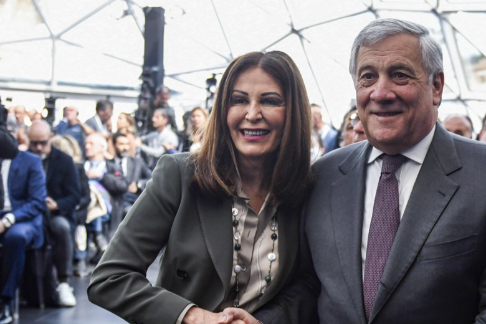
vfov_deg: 22.5
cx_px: 294
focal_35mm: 60
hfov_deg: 33.3
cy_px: 235
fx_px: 810
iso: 800
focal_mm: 26
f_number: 4
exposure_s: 1/800
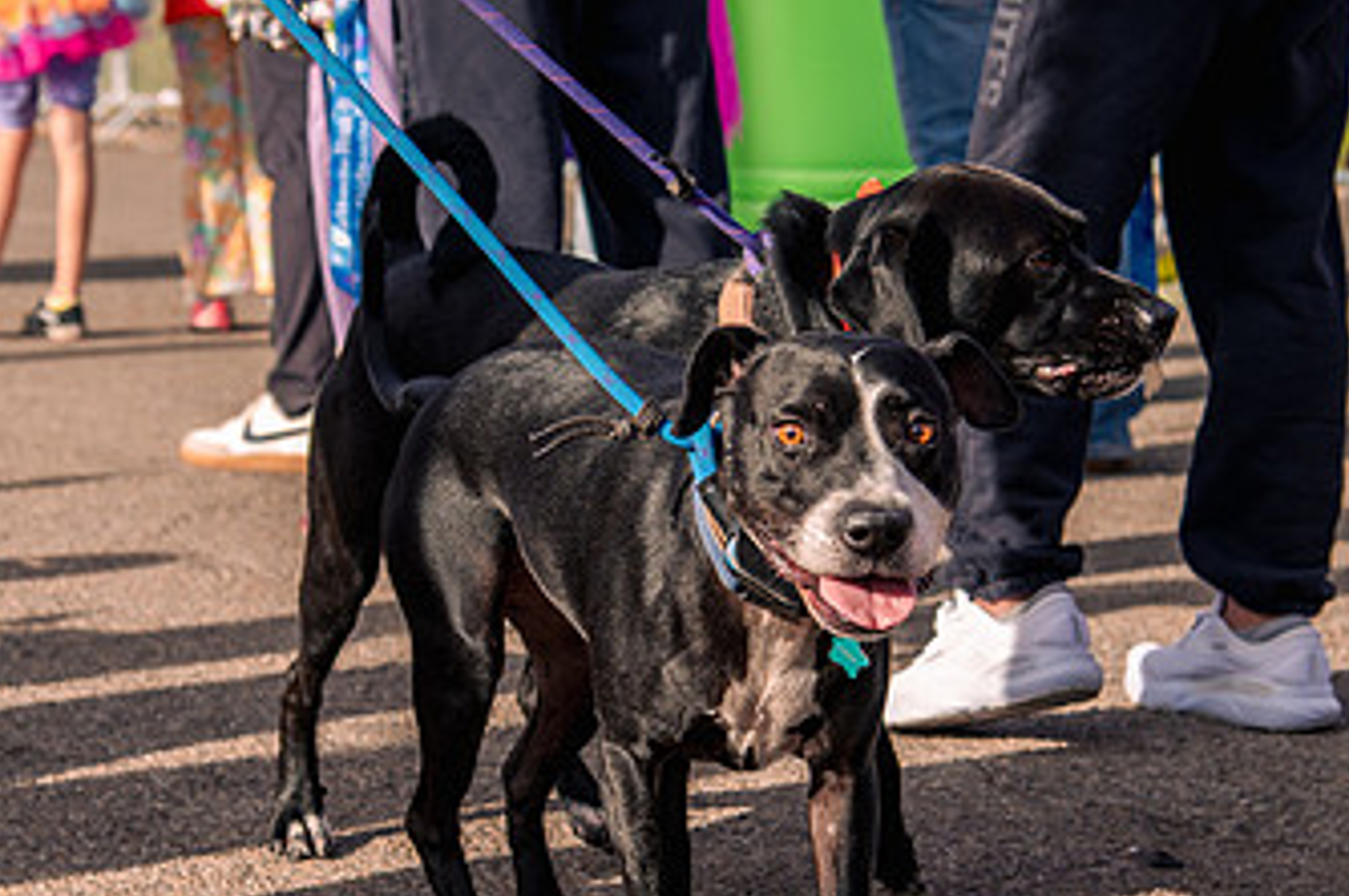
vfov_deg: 12.2
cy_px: 584
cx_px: 630
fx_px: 4193
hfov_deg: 18.3
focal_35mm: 112
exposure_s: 1/640
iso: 200
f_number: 5
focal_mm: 55
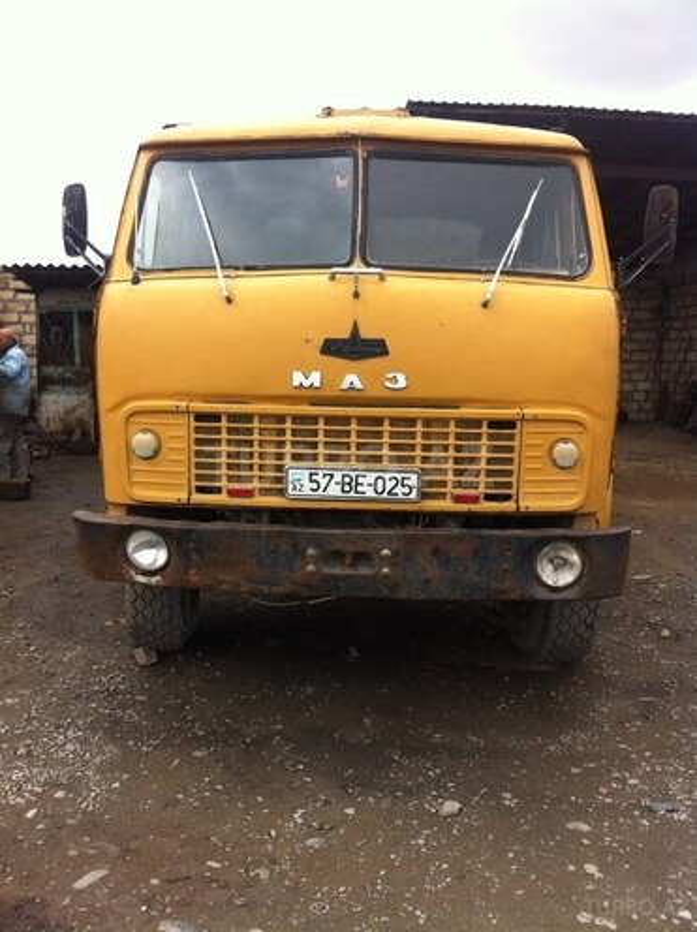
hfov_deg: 40.6
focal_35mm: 35
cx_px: 348
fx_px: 941
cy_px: 466
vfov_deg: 52.7
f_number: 2.8
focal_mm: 3.85
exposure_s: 1/718
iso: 80
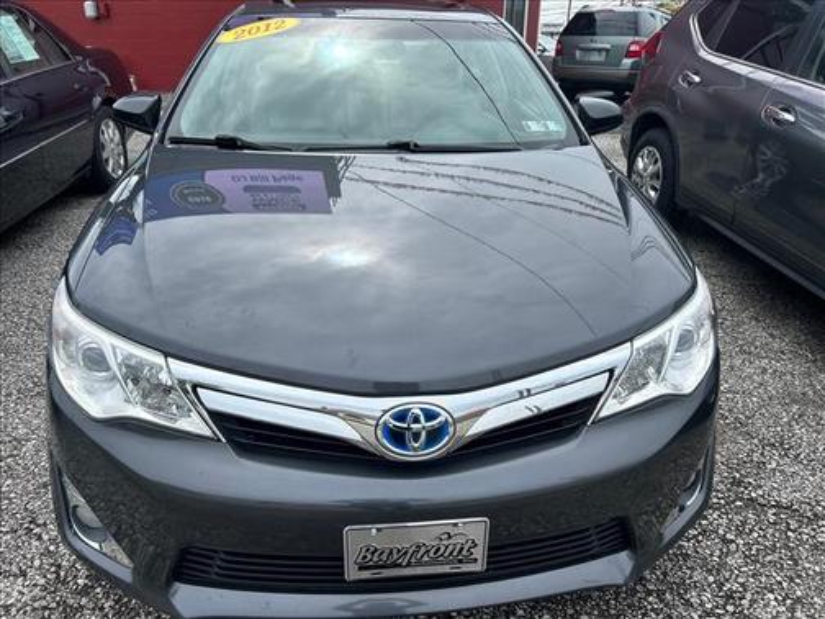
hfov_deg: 67.3
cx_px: 412
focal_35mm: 26
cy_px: 310
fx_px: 620
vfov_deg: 53.1
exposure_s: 1/3704
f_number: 1.5
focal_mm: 5.7
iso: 50
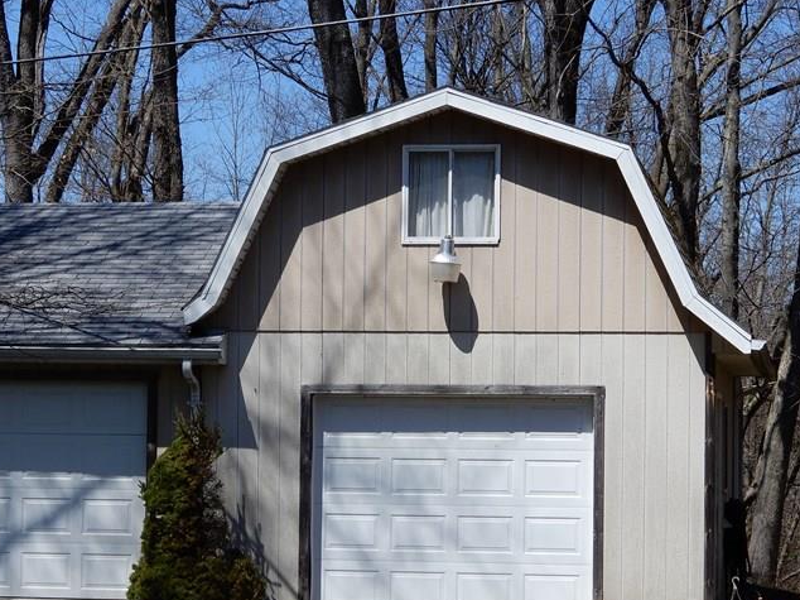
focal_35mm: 105
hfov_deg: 18.7
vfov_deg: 14.1
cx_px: 363
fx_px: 2426
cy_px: 417
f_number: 4.5
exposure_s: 1/800
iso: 80
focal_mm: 11.6
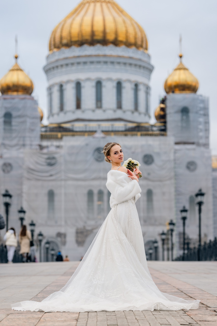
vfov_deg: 19.5
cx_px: 108
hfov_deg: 13.0
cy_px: 163
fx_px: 949
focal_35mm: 105
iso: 250
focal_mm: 105
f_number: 3.2
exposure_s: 1/200
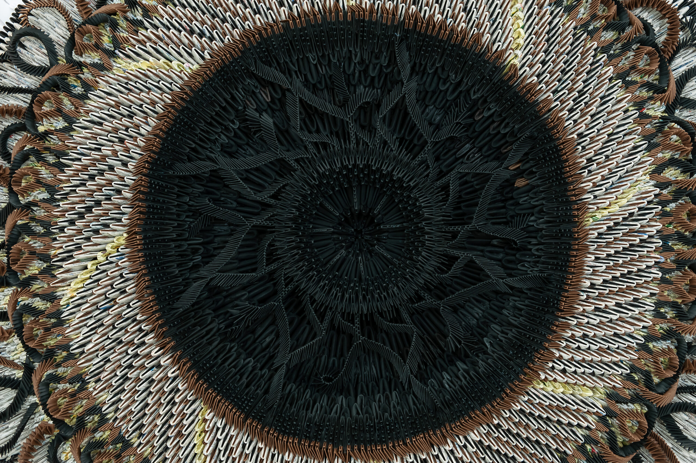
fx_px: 811
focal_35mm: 42
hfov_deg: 46.4
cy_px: 232
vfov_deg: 31.8
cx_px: 348
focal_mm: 42
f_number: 8
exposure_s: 1/125
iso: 400
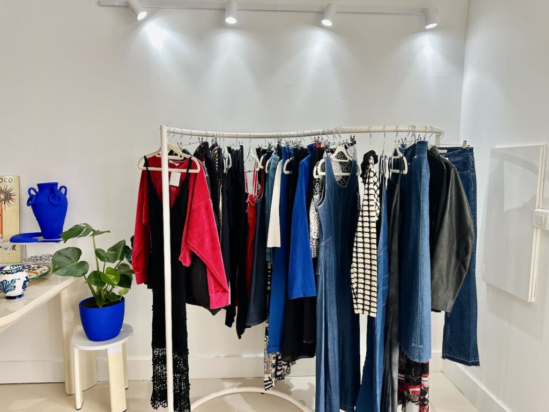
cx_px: 274
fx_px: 381
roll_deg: -1.6
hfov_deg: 71.6
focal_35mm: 24
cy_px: 206
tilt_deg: -7.0
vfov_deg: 56.8
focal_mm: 6.86
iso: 100
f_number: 1.78
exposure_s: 1/100
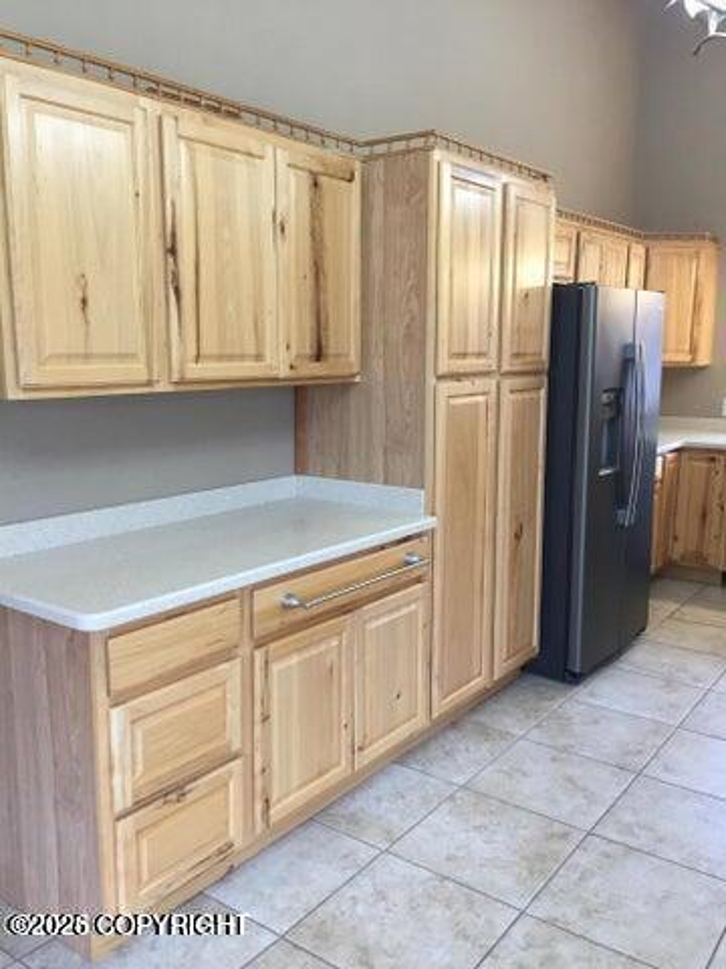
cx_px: 363
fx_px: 811
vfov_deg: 61.7
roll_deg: -0.1
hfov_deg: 48.2
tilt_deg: -8.0
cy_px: 484
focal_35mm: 29
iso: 80
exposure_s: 1/30
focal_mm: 4.15
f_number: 2.2
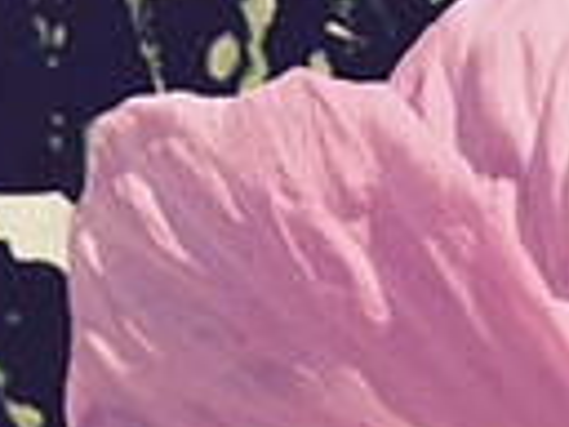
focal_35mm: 131
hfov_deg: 14.1
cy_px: 572
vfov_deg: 11.0
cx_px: 867
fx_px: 2153
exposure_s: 1/2326
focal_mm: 4.15
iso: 32
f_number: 2.2
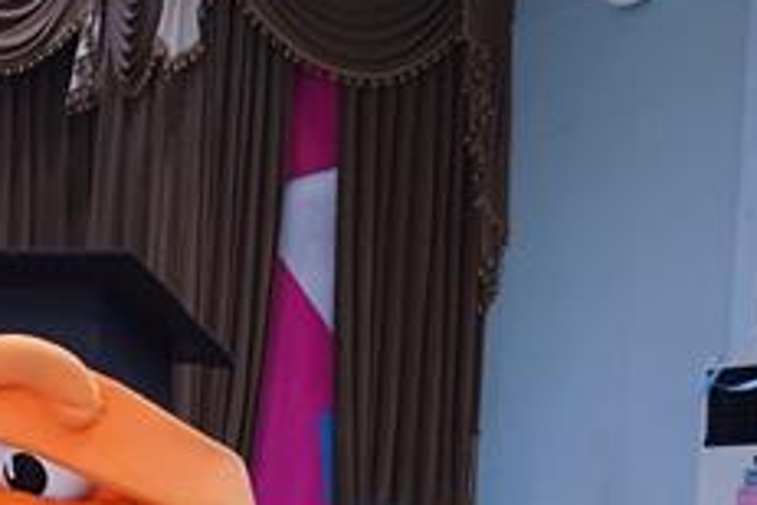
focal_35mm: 109
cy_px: 613
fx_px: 2292
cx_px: -138
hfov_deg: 17.9
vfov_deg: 12.3
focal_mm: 28
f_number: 4.5
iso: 2500
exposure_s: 1/60
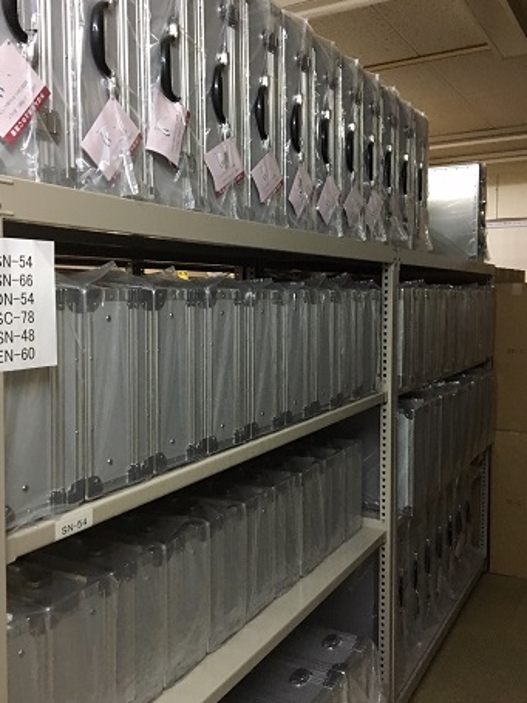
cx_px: 240
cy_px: 325
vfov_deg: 53.9
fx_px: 690
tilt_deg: -1.9
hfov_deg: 41.7
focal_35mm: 34
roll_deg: -0.1
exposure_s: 1/20
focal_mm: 4.15
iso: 200
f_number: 2.2
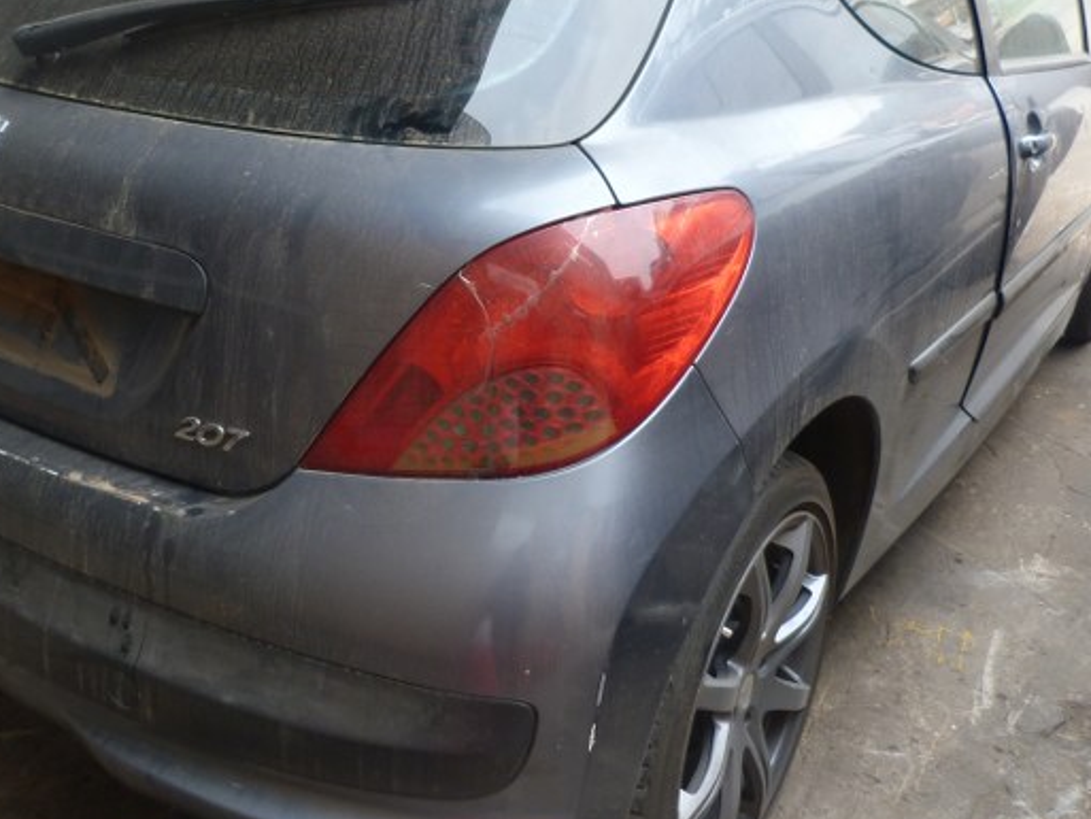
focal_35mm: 39
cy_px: 255
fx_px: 1229
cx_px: 427
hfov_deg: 47.5
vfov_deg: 36.4
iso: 80
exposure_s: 1/60
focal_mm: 4.5
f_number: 2.8
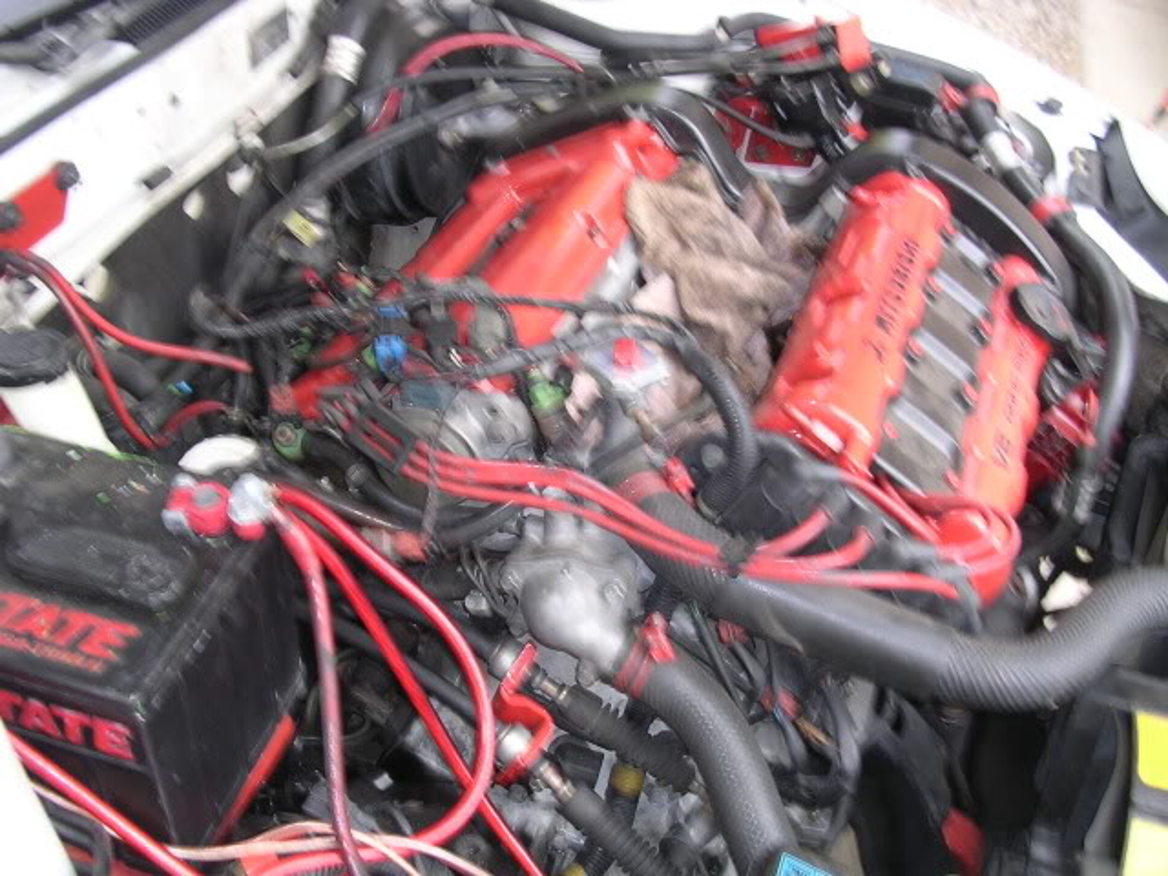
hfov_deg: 49.0
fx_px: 1282
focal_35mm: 38
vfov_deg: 37.7
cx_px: 584
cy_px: 438
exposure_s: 1/30
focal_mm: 5.8
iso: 100
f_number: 2.8
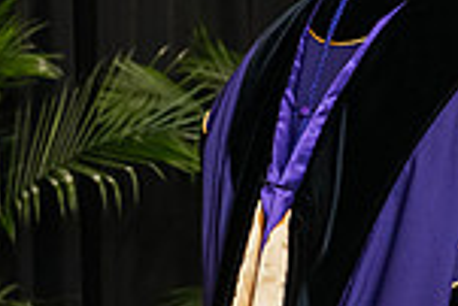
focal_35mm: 268
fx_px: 3413
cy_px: 20
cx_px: 561
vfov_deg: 5.1
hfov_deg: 7.6
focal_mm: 70
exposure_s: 1/200
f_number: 5
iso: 2500
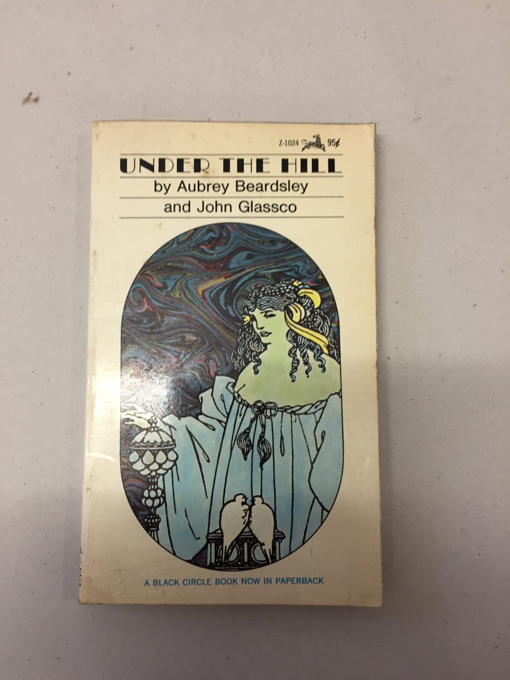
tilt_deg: -85.5
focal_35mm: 29
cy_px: 340
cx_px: 255
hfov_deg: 48.2
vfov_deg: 61.7
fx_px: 570
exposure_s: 1/33
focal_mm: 4.15
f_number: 2.2
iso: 100
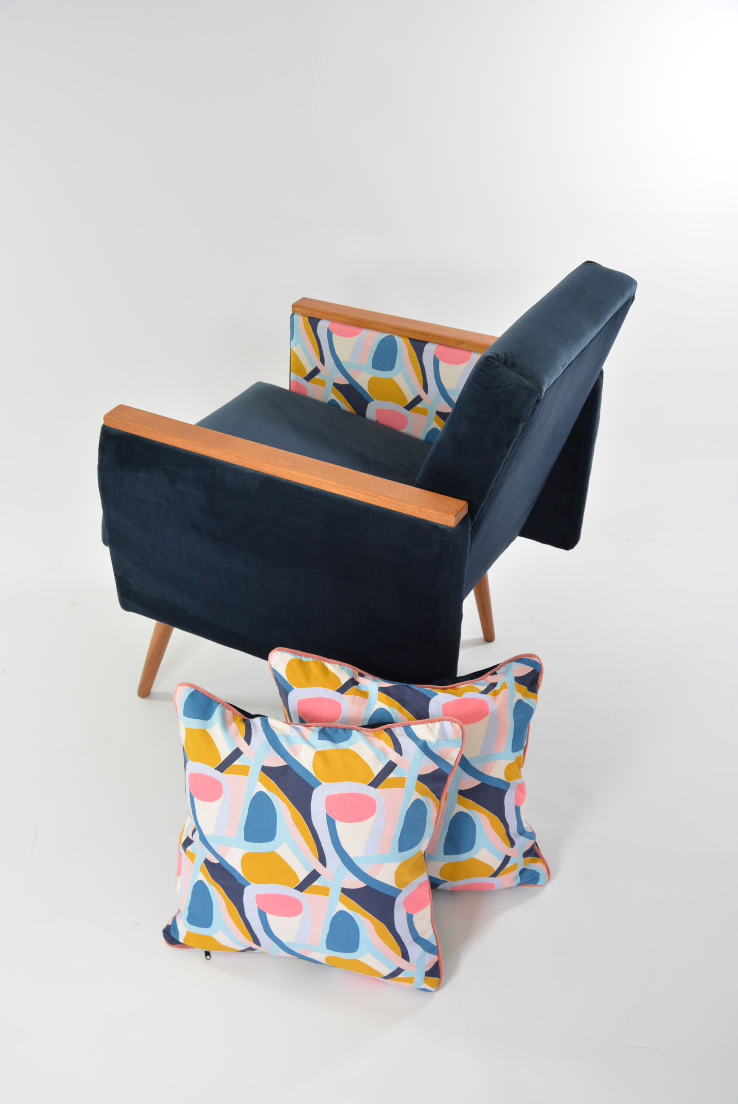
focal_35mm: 39
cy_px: 552
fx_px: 1197
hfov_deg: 34.3
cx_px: 369
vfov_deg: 49.5
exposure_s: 1/60
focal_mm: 26
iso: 400
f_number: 5.6
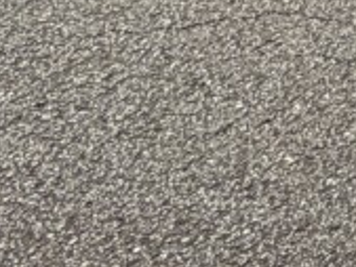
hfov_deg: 13.5
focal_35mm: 106
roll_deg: +1.2
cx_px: 857
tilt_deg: +3.1
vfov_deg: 9.4
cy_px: -639
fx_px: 1091
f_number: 2.2
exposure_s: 1/830
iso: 25
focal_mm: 2.22
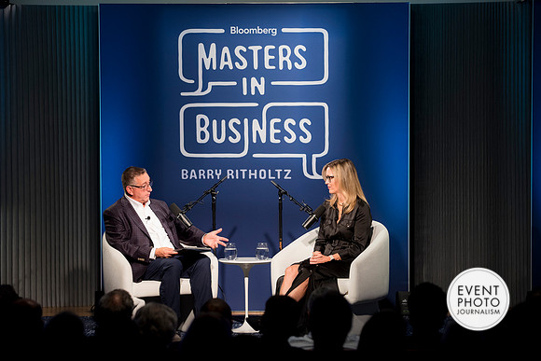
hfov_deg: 15.5
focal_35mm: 132
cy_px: 179
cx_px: 269
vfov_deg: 10.4
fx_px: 1983
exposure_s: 1/125
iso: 1250
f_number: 2.8
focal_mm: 130
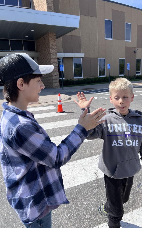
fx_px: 180
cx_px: 83
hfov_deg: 43.0
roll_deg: +2.7
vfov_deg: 64.6
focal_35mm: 29
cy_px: 113
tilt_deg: -12.3
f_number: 1.5
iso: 50
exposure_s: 1/2165
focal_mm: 5.7
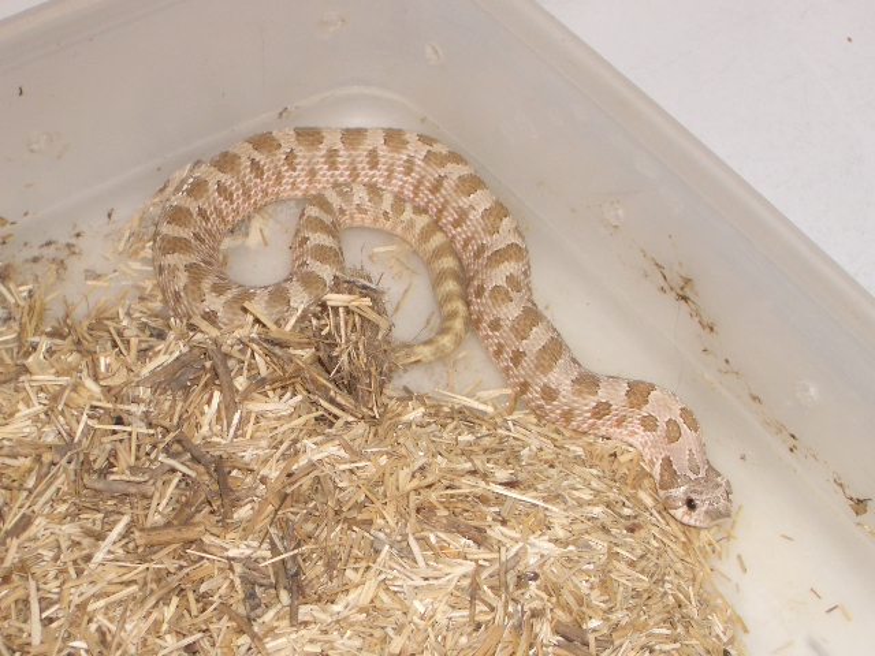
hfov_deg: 26.3
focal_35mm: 74
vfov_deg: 19.9
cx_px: 438
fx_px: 1871
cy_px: 328
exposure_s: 1/40
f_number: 6.2
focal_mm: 12.2
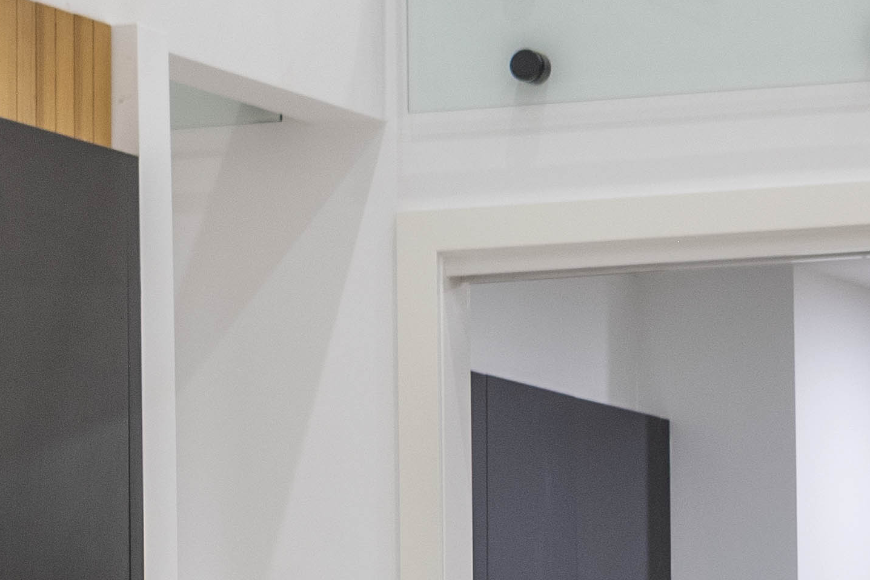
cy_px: 1118
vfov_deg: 4.9
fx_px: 6669
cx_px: 93
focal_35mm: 276
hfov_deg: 7.4
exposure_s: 1/3
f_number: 6.3
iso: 160
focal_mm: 48
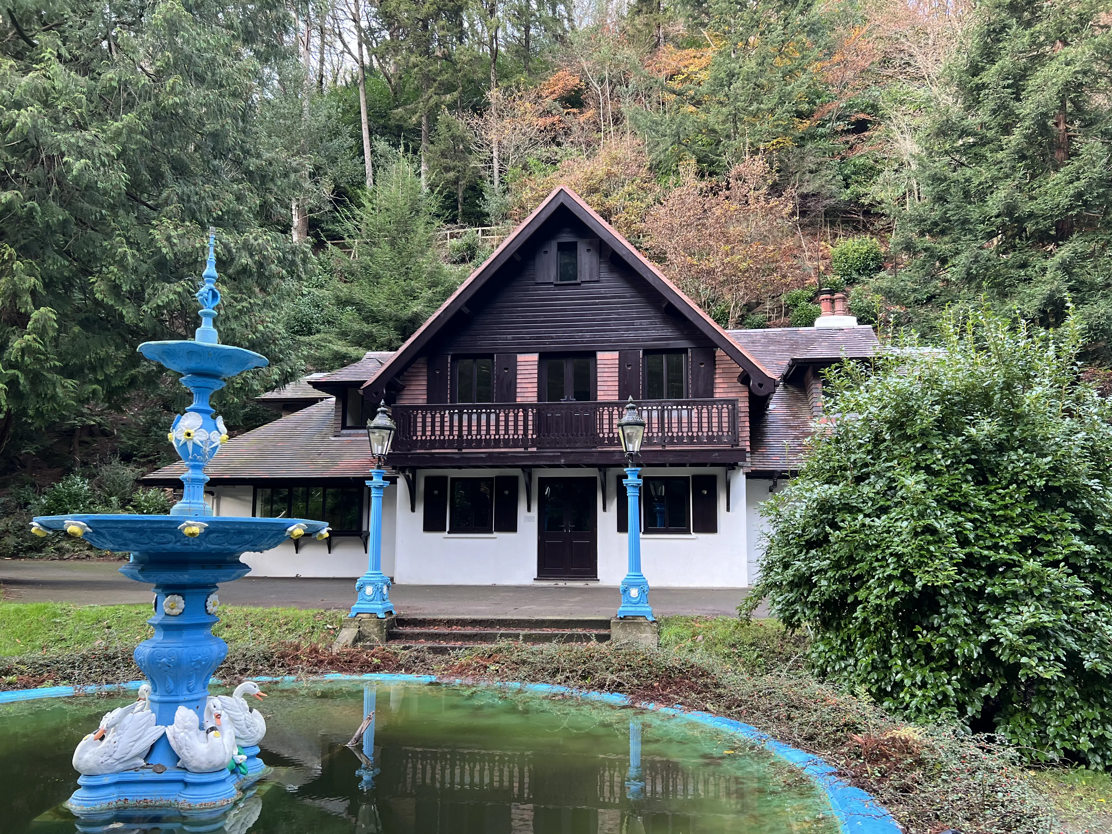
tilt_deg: +6.2
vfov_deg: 51.3
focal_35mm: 27
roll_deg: -0.9
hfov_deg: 65.3
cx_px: 571
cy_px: 431
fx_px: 867
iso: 125
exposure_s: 1/121
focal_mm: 5.7
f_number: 1.5
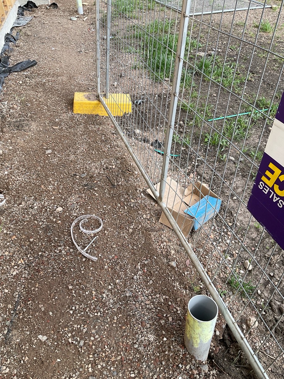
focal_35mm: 29
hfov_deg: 48.2
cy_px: 190
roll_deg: +1.2
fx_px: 317
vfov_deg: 61.7
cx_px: 142
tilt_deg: -39.9
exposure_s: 1/409
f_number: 1.8
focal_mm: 3
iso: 16
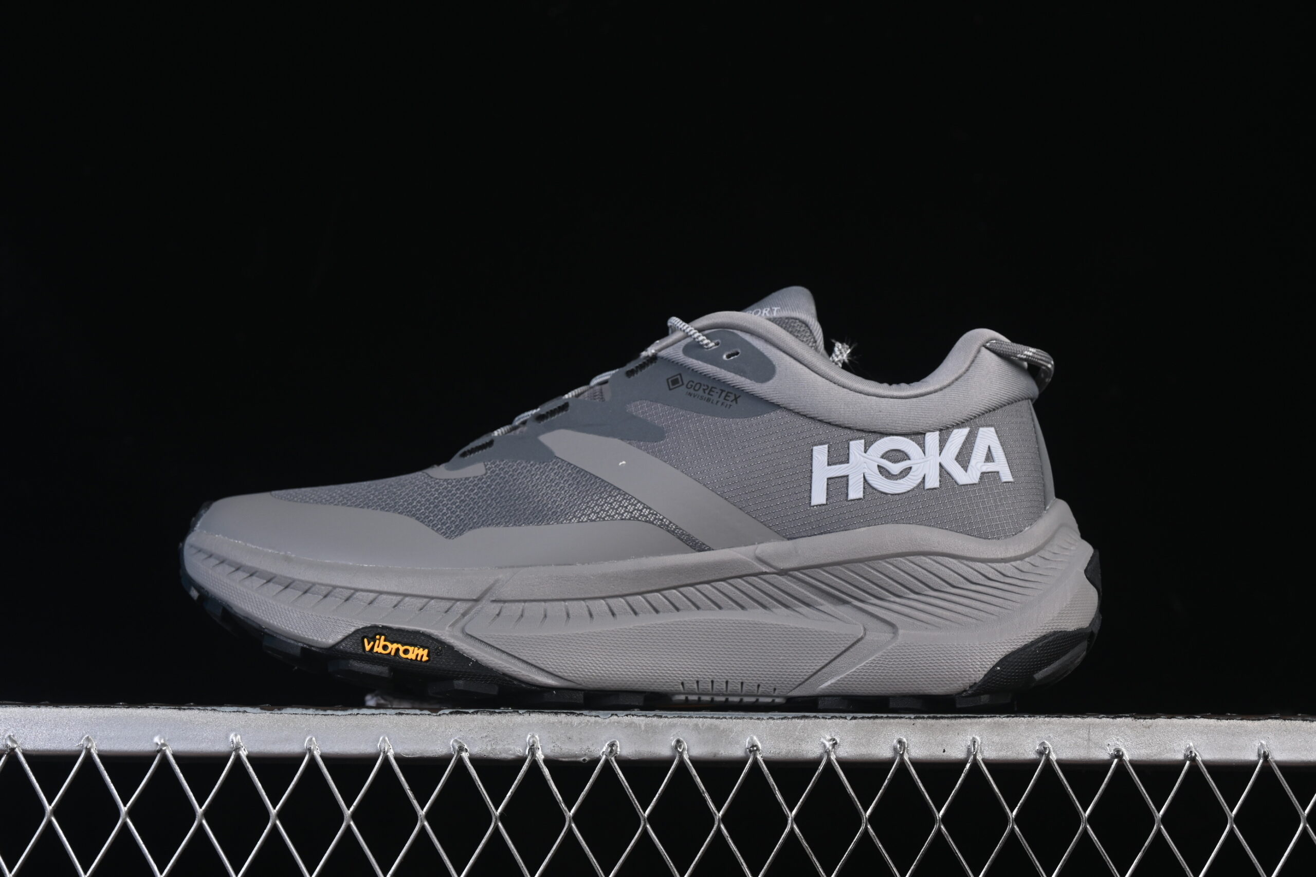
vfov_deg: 18.2
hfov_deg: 27.0
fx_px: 2742
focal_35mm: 75
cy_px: 438
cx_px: 658
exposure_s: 1/60
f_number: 8
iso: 160
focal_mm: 50
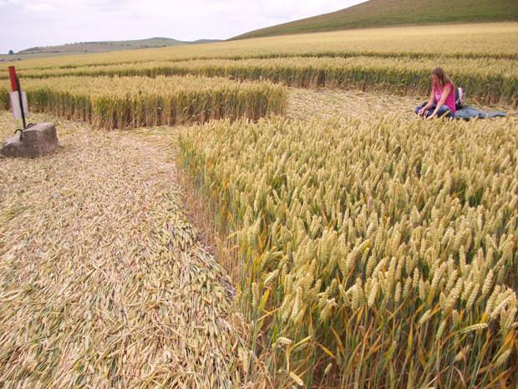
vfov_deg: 44.2
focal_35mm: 32
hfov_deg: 56.8
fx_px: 479
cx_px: 259
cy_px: 194
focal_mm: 5.7
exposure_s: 1/640
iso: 64
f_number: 2.8
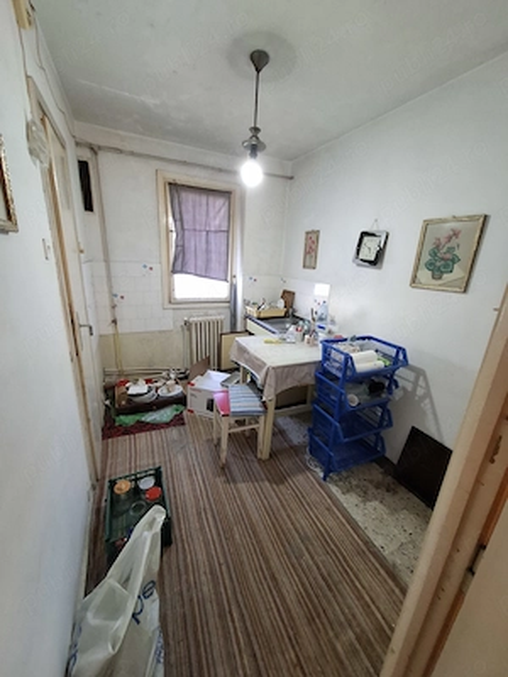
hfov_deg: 89.9
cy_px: 338
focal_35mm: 13
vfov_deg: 106.2
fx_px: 254
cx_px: 254
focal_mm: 1.74
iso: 320
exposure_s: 1/25
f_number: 2.2
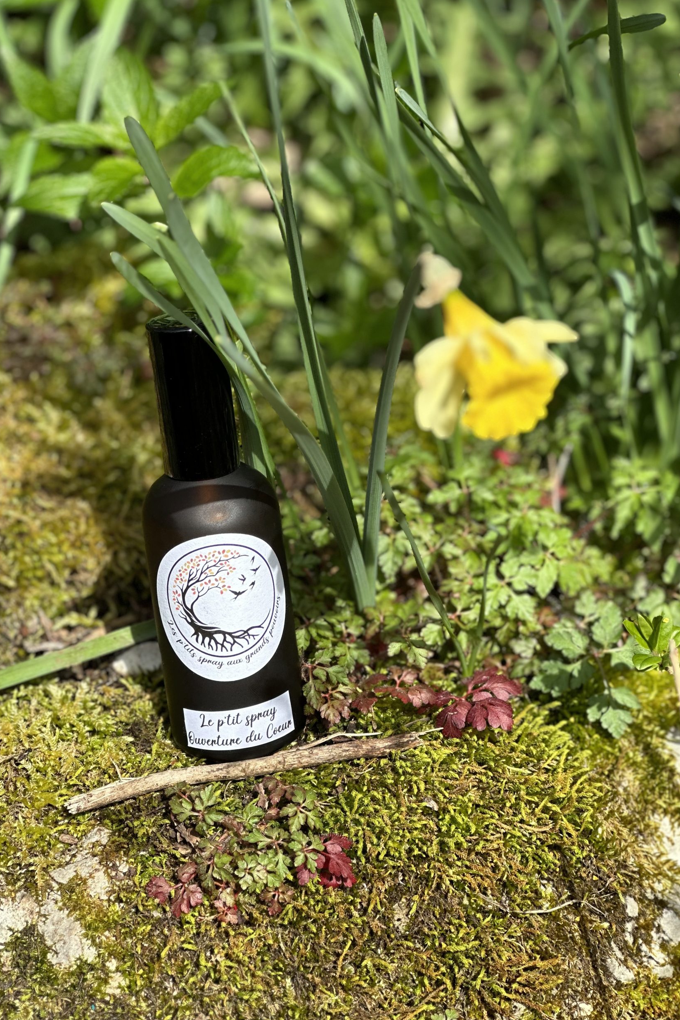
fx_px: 2351
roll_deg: +10.2
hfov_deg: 16.5
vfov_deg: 24.5
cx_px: 346
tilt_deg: -34.1
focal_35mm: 83
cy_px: 515
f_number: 2.8
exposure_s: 1/475
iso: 32
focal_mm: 9
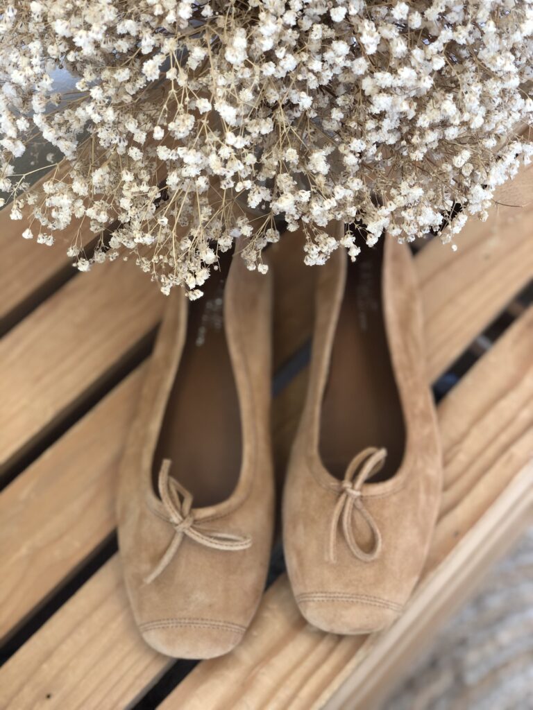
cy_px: 355
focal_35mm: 52
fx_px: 1068
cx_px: 266
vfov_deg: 36.8
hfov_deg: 28.0
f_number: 2.4
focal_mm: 6
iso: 50
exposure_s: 1/50
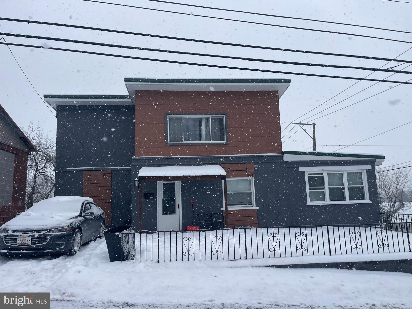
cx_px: 206
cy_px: 154
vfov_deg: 54.9
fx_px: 298
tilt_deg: +7.3
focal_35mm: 25
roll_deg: +2.3
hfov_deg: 69.4
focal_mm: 5.1
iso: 32
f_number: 1.6
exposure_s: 1/2786
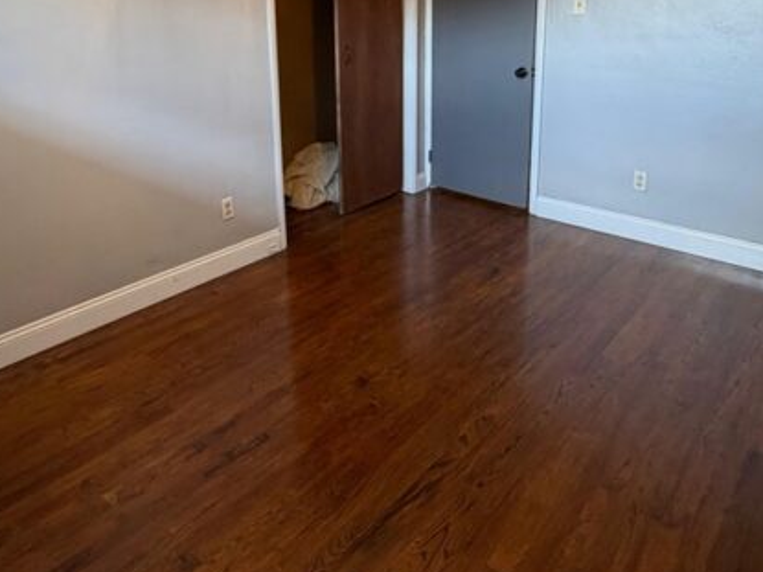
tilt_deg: -11.7
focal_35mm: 27
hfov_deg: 65.2
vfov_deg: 48.6
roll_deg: +1.0
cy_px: 120
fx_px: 595
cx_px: 340
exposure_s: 1/60
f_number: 2.2
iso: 200
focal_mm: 2.22
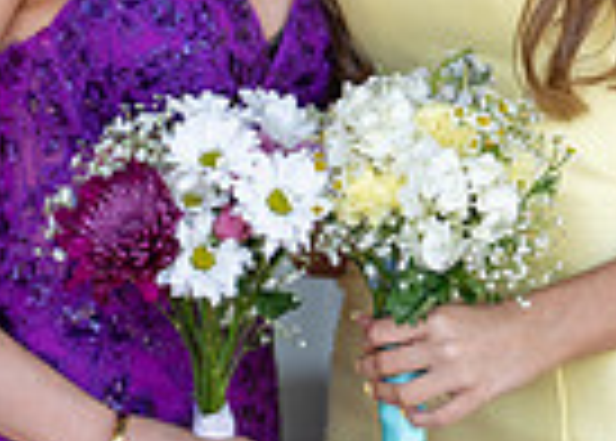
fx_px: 3956
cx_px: 416
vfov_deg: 6.4
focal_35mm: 226
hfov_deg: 8.9
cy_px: 59
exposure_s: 1/1600
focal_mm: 50
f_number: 1.4
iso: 160
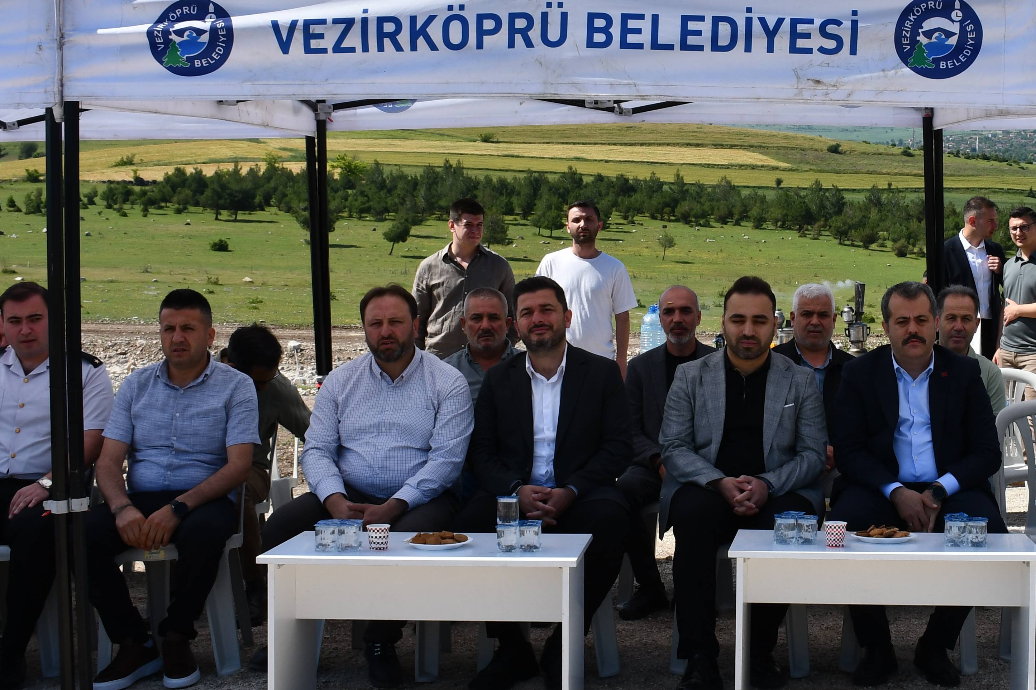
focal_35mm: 52
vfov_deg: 25.9
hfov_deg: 36.8
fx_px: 1496
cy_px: 246
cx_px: 834
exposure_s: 1/640
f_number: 13
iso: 250
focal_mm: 18
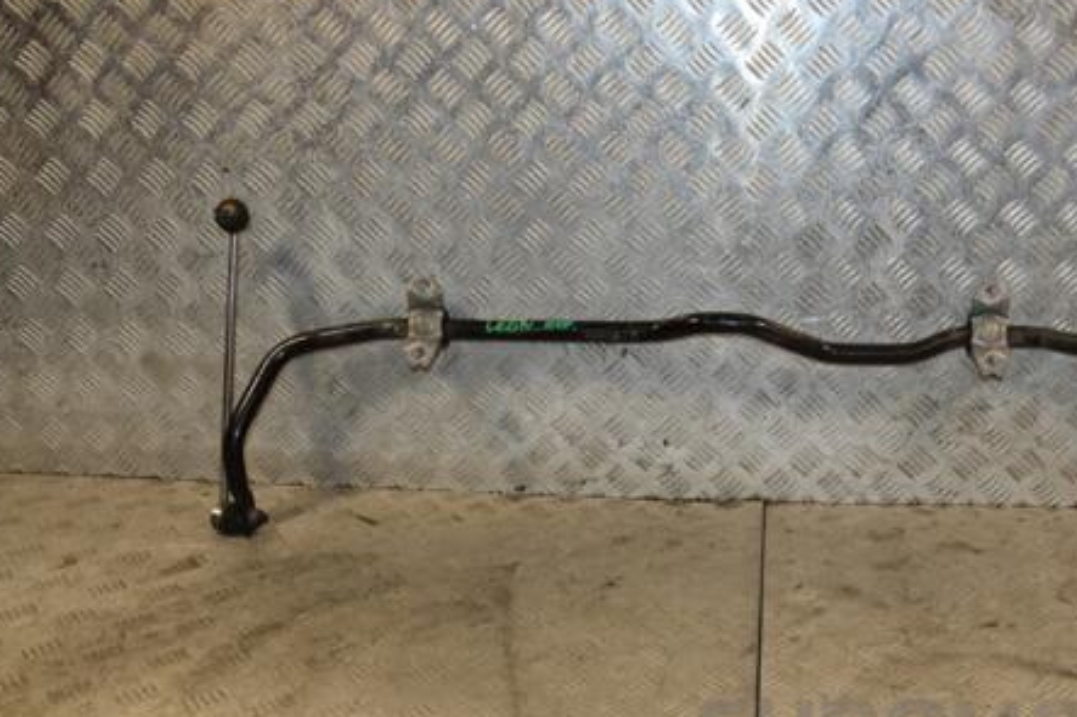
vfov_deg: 31.3
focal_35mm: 43
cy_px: 413
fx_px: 1276
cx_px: 654
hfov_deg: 45.5
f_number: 5.6
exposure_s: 1/200
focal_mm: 21
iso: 800
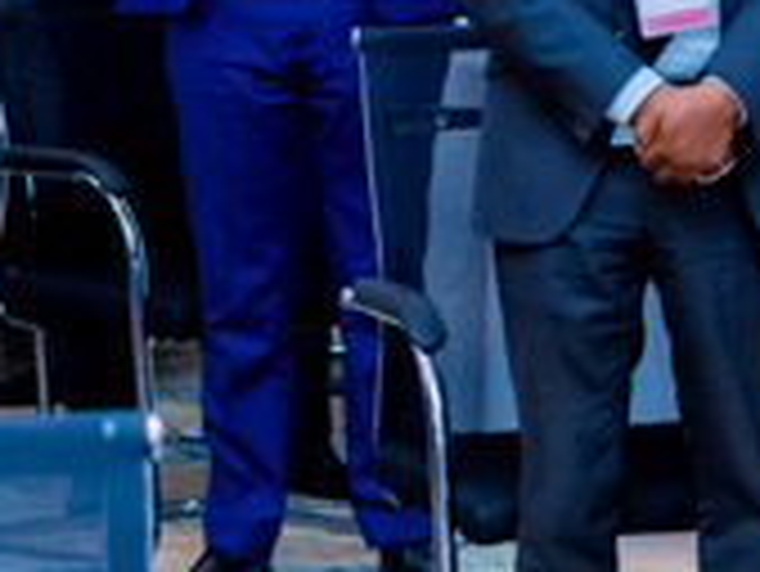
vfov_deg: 5.2
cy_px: -51
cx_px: 126
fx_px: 6240
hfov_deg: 7.0
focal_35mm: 284
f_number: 3.2
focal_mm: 50
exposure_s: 1/100
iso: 1000
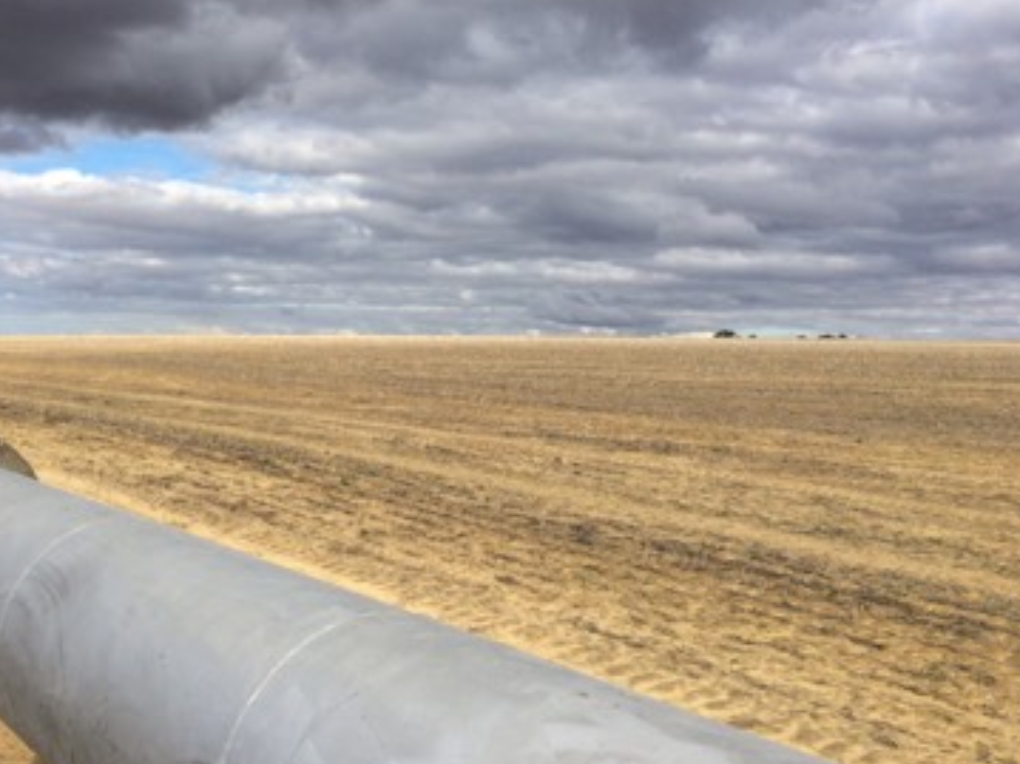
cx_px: 301
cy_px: 270
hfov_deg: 43.8
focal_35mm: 42
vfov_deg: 34.1
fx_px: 1237
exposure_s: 1/2740
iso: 32
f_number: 2.2
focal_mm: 4.15
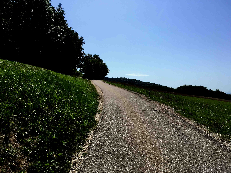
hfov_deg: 61.7
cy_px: 86
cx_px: 116
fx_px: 194
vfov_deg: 48.2
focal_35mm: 29
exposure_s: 1/2262
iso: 25
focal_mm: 4.15
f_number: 2.2
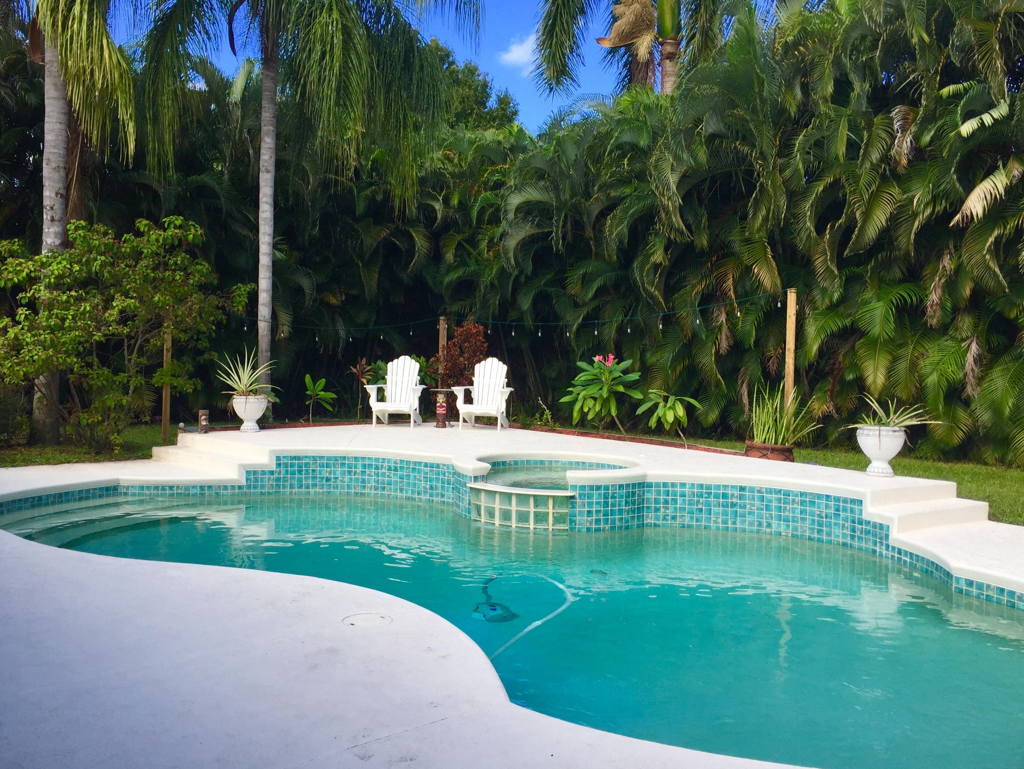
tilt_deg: -0.5
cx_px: 491
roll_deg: -2.8
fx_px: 917
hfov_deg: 58.3
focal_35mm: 31
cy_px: 361
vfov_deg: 45.4
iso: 32
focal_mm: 4.15
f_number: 2.2
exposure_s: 1/746
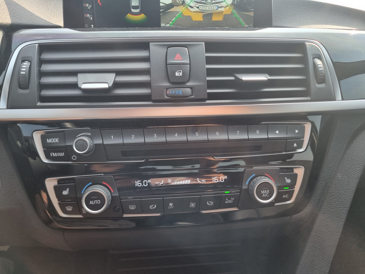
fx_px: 274
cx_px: 182
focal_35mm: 26
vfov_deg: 53.1
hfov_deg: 67.3
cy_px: 137
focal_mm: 5.4
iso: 100
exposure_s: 1/100
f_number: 1.8
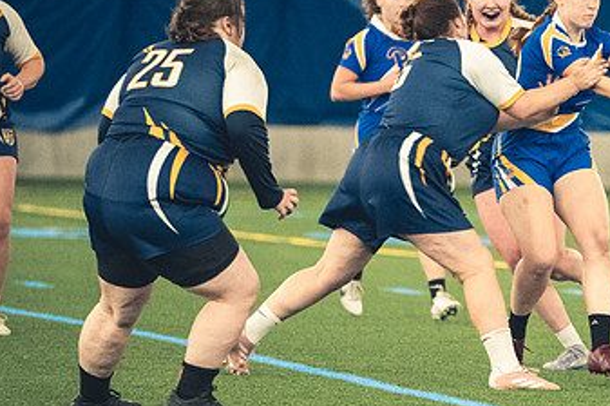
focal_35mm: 517
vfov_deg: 2.7
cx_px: 521
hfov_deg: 4.0
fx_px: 8752
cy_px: 207
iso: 12800
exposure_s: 1/500
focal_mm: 200
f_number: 2.8
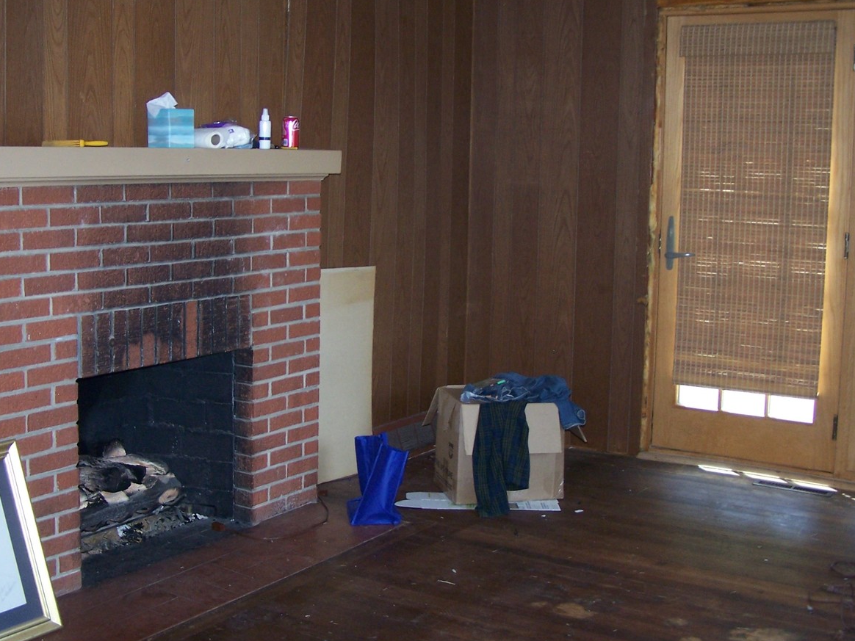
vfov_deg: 30.8
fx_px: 1161
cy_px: 269
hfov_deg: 40.4
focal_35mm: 47
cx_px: 401
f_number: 2.8
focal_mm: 6.3
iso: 140
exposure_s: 1/60
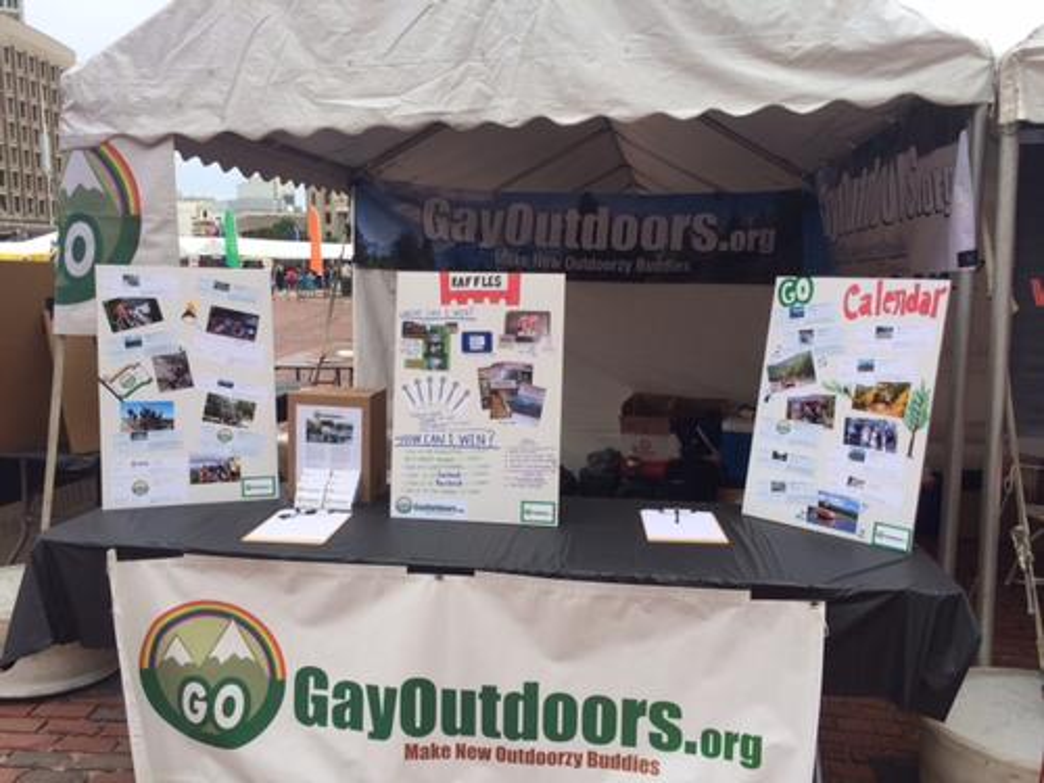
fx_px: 875
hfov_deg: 61.7
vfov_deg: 48.2
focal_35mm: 29
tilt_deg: -8.6
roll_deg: +0.2
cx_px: 522
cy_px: 392
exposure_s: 1/684
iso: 32
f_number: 2.2
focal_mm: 4.15
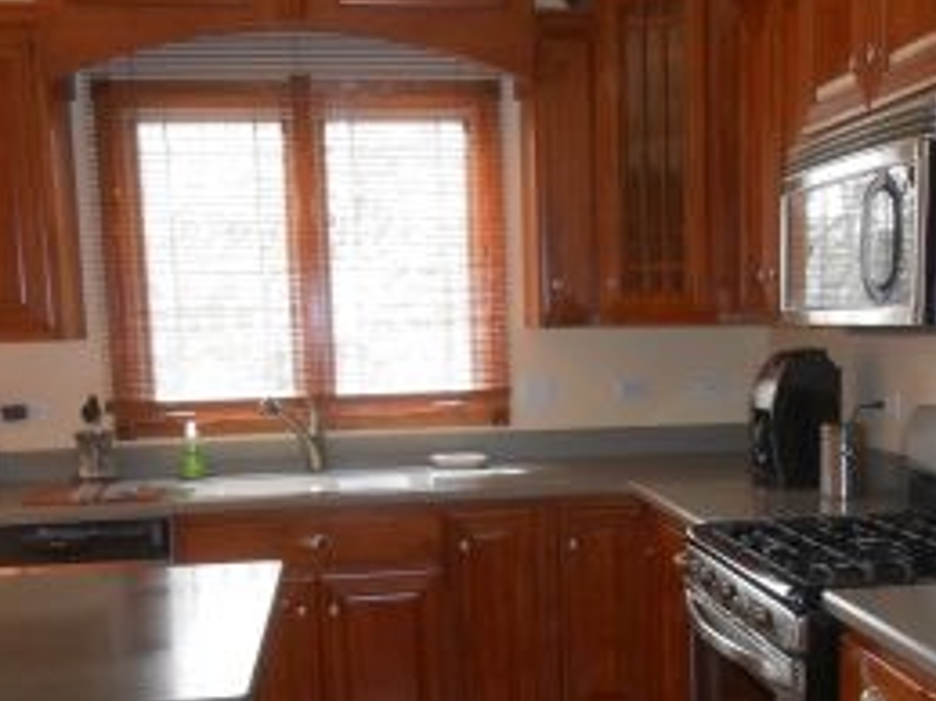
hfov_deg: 42.0
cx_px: 542
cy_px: 506
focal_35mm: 45
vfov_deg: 31.7
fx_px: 1216
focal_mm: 4.6
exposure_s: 1/25
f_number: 3.5
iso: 250
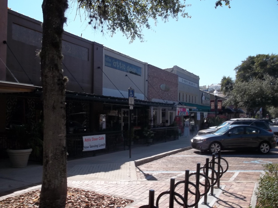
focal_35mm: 33
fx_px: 265
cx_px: 139
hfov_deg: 55.4
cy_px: 104
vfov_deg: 42.9
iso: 64
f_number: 8
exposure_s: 1/160
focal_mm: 5.9
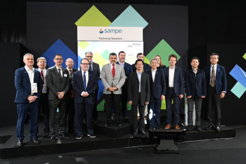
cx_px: 123
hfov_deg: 61.1
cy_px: 82
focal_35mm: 30
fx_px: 208
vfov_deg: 42.9
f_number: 4
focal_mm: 30.5
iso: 2500
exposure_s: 1/100
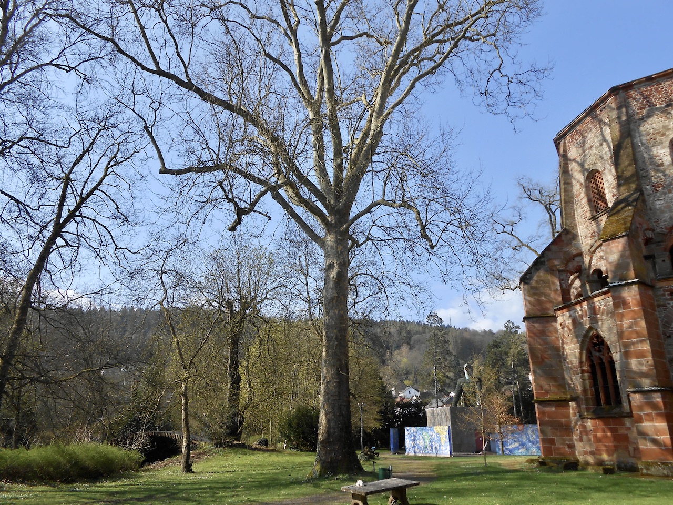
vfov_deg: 53.1
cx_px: 336
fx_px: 505
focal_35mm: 26
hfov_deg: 67.3
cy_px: 252
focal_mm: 4.6
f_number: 3.5
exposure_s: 1/640
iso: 80
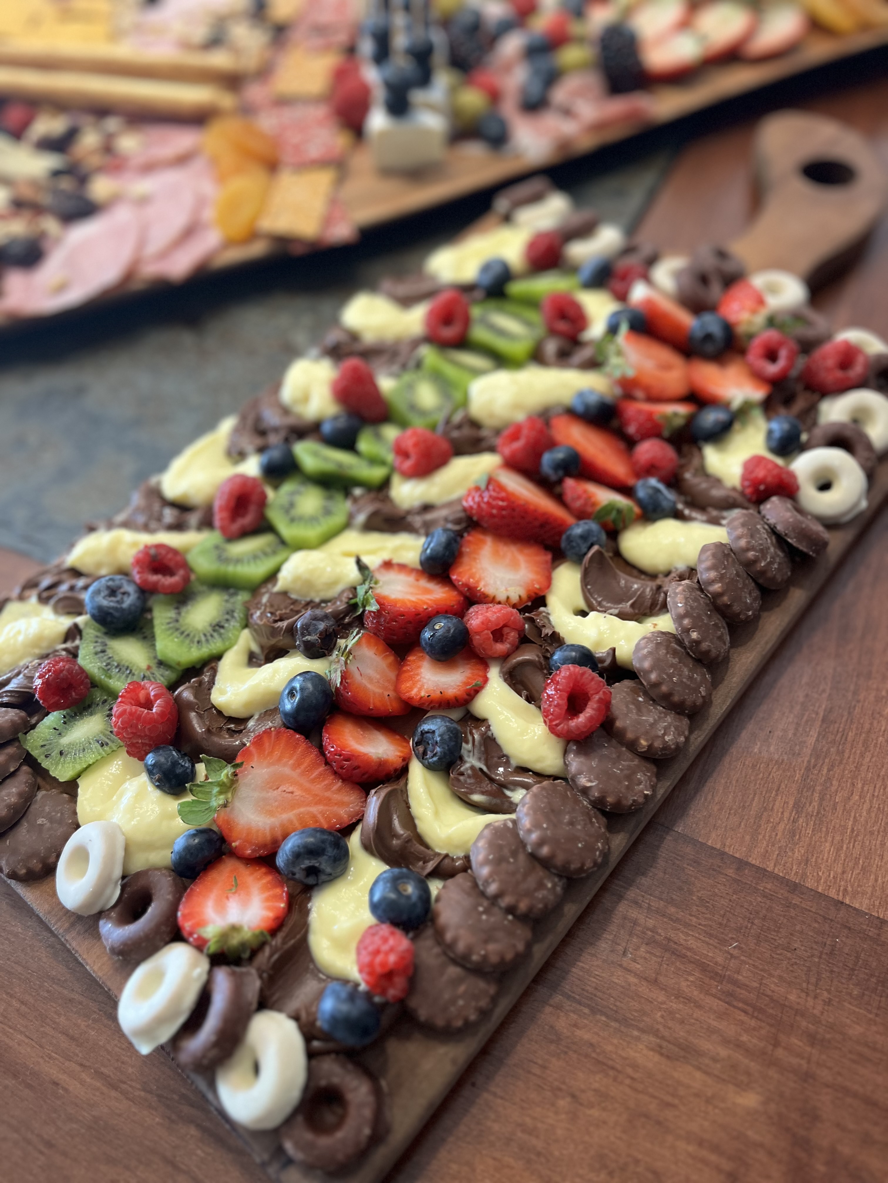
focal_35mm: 26
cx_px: 444
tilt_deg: -56.2
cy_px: 592
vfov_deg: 67.3
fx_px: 889
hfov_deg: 53.1
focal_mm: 5.1
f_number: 1.6
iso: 160
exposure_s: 1/50
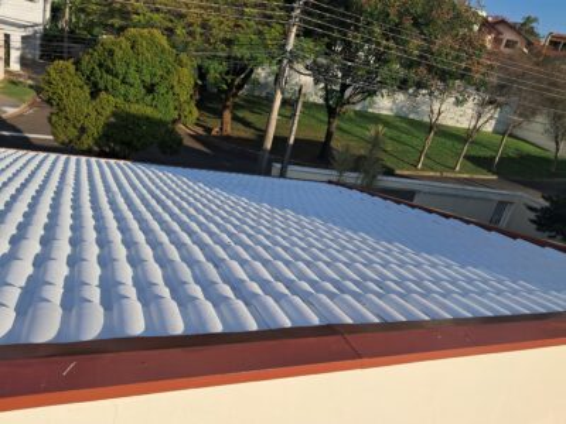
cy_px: 212
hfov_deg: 65.3
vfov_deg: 51.4
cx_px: 283
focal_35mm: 27
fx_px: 441
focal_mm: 4
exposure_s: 1/1117
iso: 50
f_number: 1.8
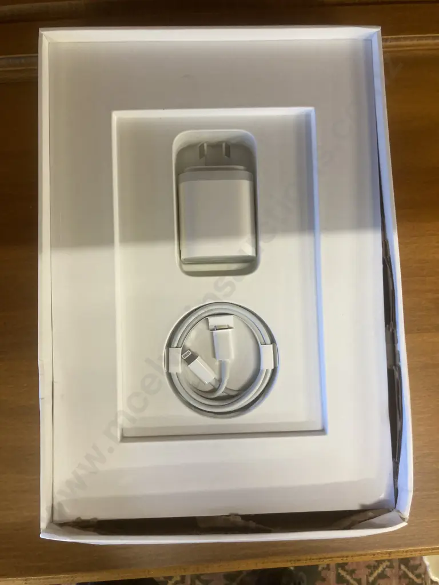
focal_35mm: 28
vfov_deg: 63.4
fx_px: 473
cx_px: 220
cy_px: 292
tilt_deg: -83.2
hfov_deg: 49.7
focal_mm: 3.99
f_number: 1.8
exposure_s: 1/50
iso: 100
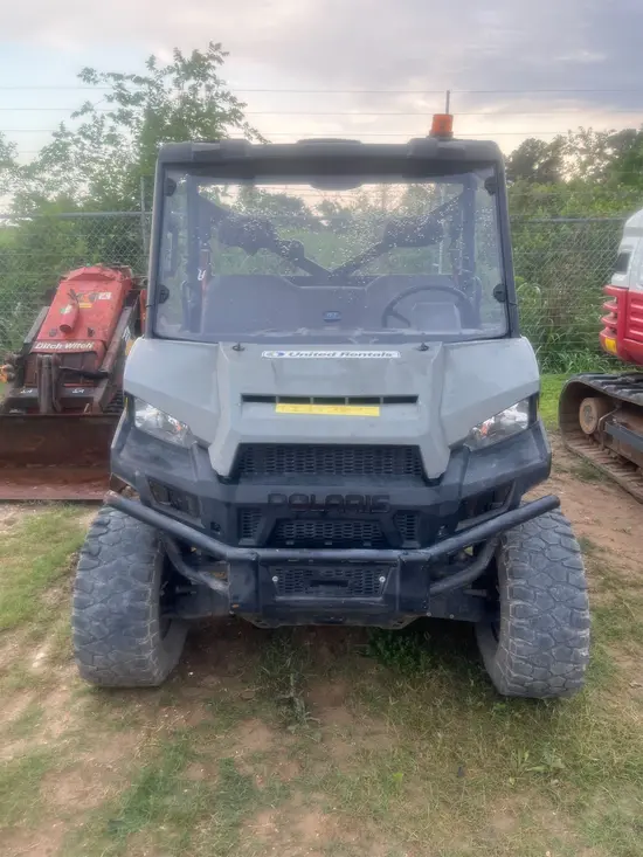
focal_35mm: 26
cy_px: 428
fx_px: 644
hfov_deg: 53.1
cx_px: 322
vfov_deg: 67.3
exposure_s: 1/158
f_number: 1.6
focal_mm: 5.1
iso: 64
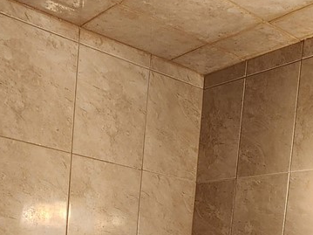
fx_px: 524
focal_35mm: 58
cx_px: 241
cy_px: 345
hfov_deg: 32.5
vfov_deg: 21.5
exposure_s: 1/60
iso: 125
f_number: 2.2
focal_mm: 2.2
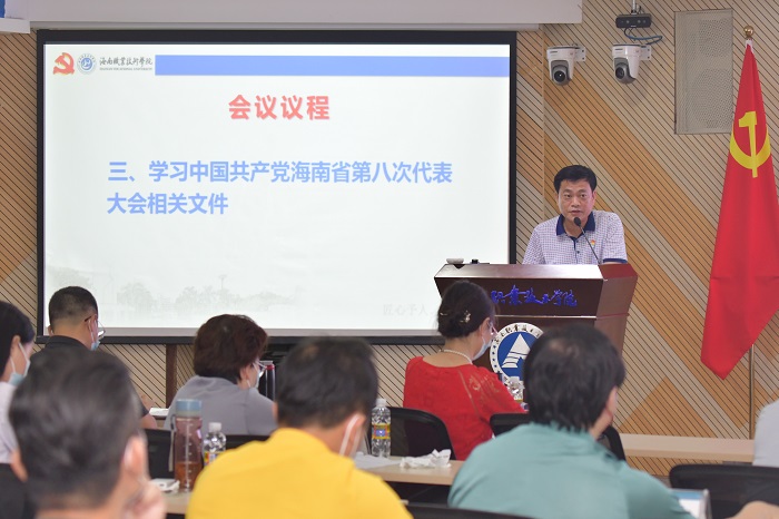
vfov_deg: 10.7
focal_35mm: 128
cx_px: 390
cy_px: 260
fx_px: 2758
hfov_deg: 16.1
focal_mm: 85
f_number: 4.8
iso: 1400
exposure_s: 1/160
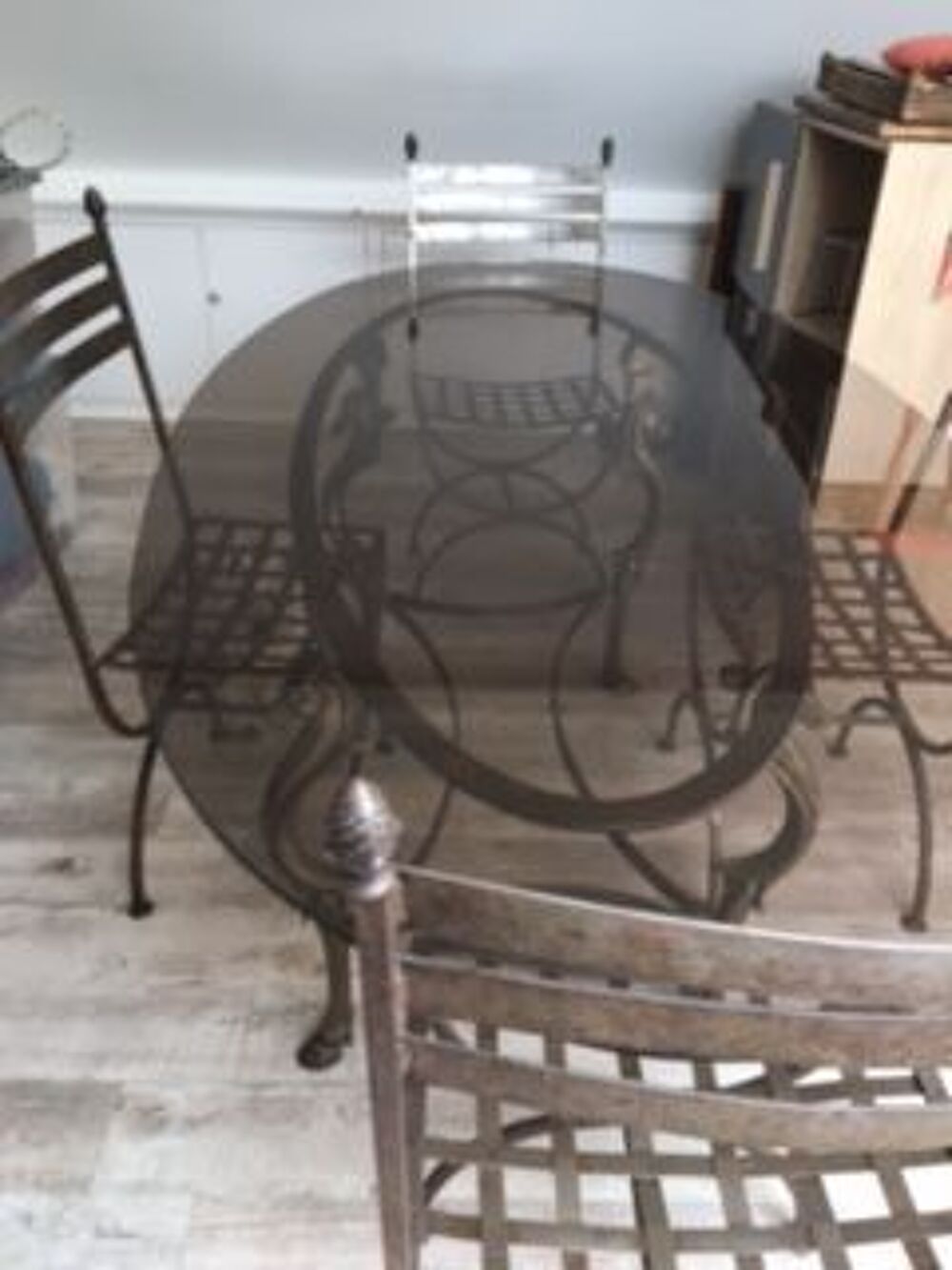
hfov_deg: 48.2
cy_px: 635
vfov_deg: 61.7
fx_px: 1063
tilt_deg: -30.6
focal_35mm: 29
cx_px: 476
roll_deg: -3.3
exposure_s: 1/33
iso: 40
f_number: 2.2
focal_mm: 4.15
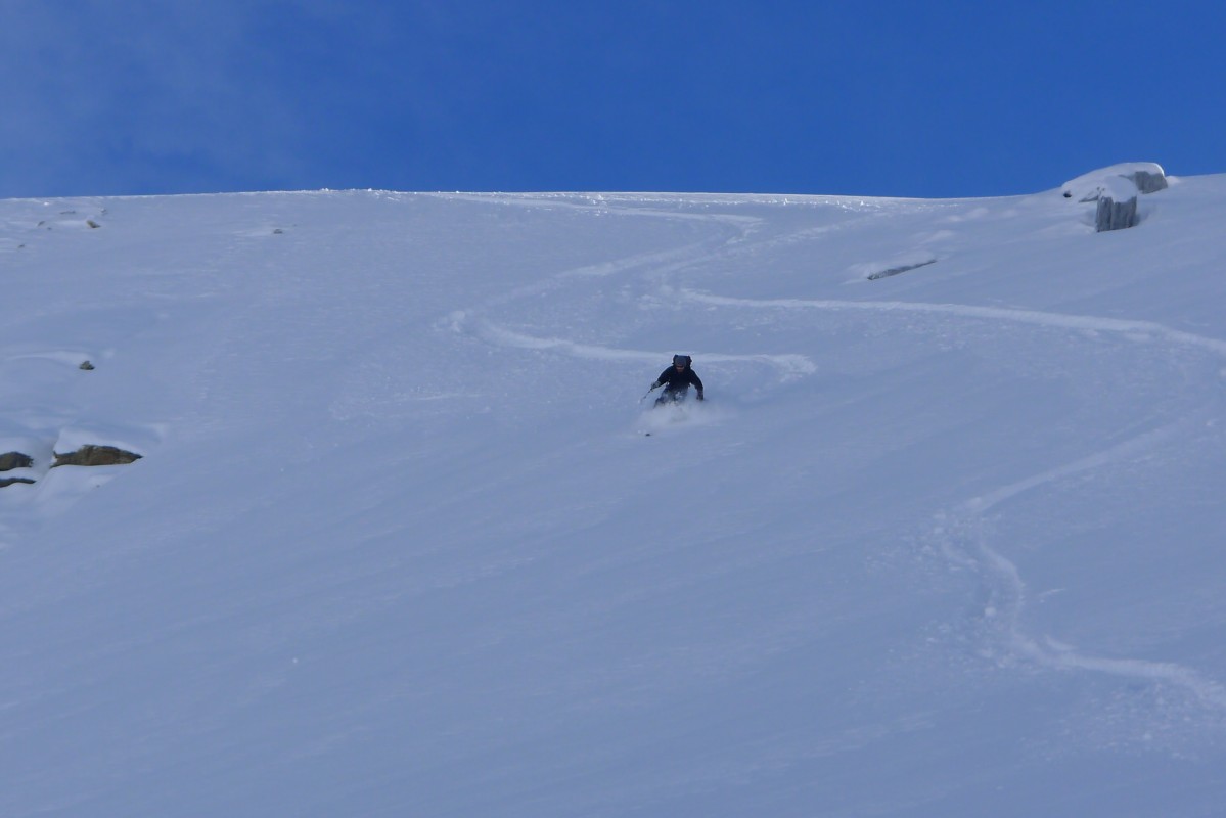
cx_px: 613
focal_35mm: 120
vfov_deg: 11.4
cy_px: 409
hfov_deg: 17.1
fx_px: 4087
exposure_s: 1/800
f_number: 4.5
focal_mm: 19.2
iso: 80
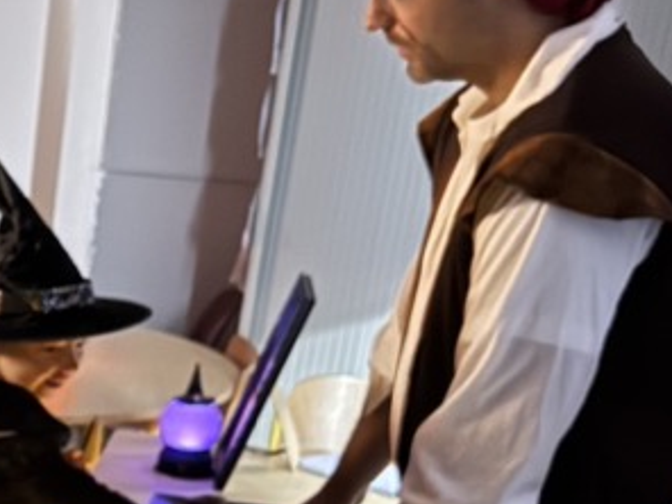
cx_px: -168
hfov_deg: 22.0
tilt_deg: -22.2
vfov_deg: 17.3
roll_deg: -3.8
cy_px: 622
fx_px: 1572
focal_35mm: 81
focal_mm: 6.76
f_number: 1.78
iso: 5000
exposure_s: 1/16
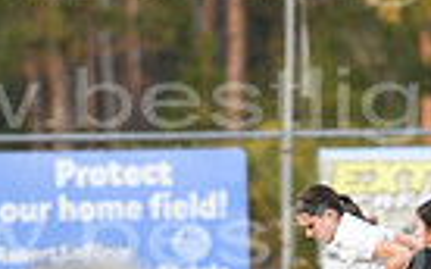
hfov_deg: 1.6
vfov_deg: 1.0
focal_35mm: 1287
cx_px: 493
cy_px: 311
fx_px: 15105
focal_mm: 200
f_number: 2.8
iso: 1100
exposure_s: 1/800
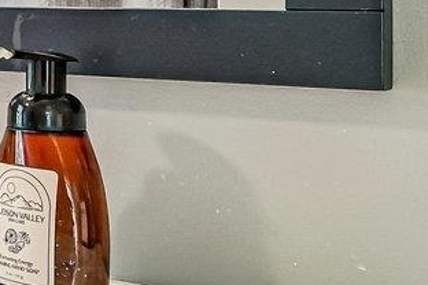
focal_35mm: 105
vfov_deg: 12.8
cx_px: -719
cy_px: -16
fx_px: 1248
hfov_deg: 12.6
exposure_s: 1/13
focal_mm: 16
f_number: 8
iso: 400
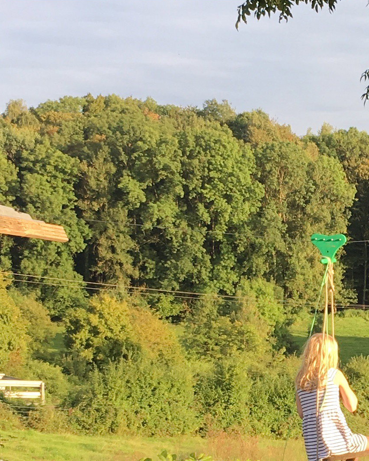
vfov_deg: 17.8
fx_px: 1461
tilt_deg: -6.0
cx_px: 405
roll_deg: +0.5
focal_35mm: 107
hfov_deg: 14.1
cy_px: 378
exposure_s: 1/296
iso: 25
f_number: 2.2
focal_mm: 4.15
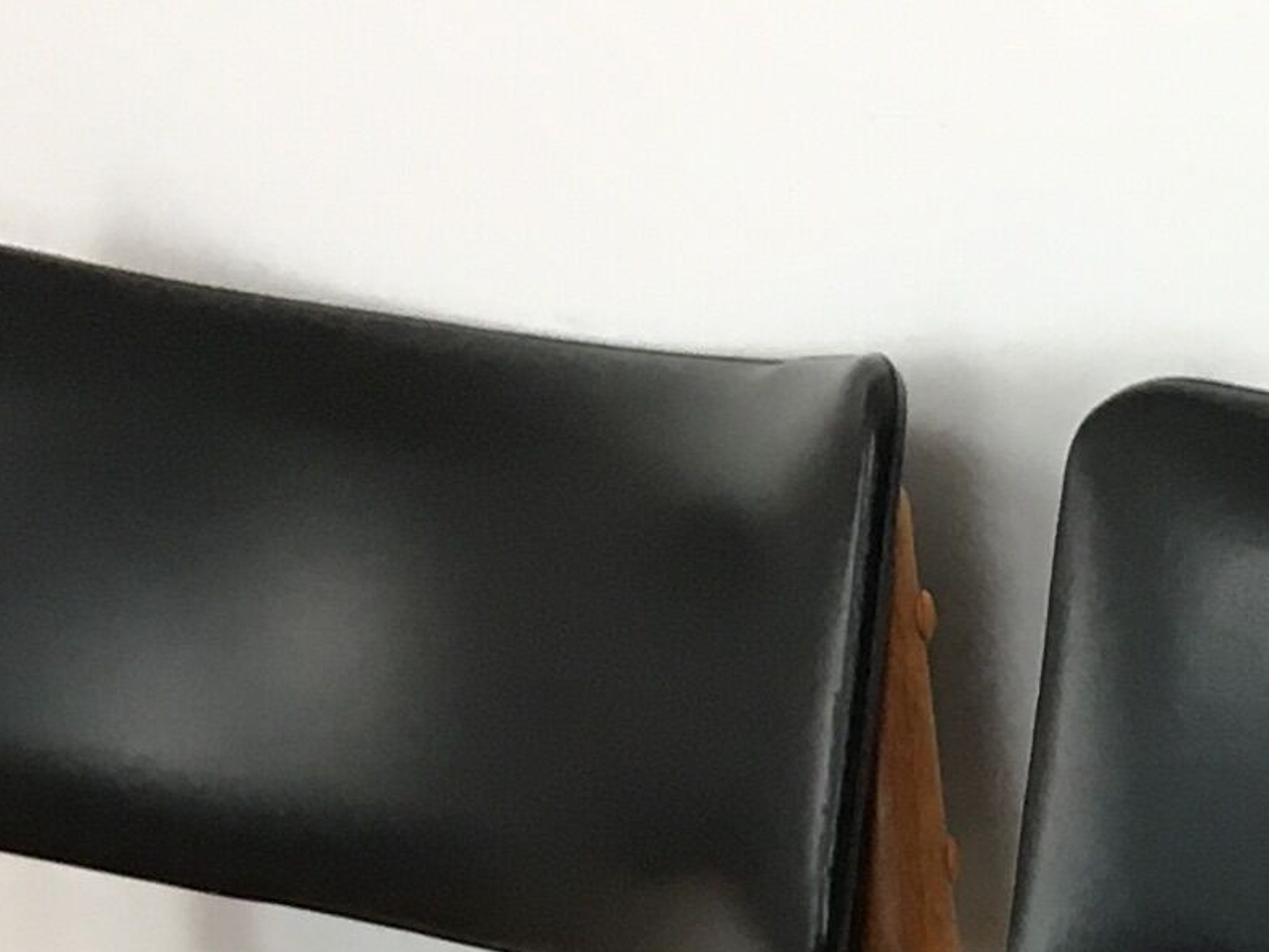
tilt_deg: -25.6
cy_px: 2219
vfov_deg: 9.1
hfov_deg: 12.5
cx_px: 2032
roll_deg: +0.1
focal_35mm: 148
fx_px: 5427
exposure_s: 1/33
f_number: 2.2
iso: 40
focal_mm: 4.15
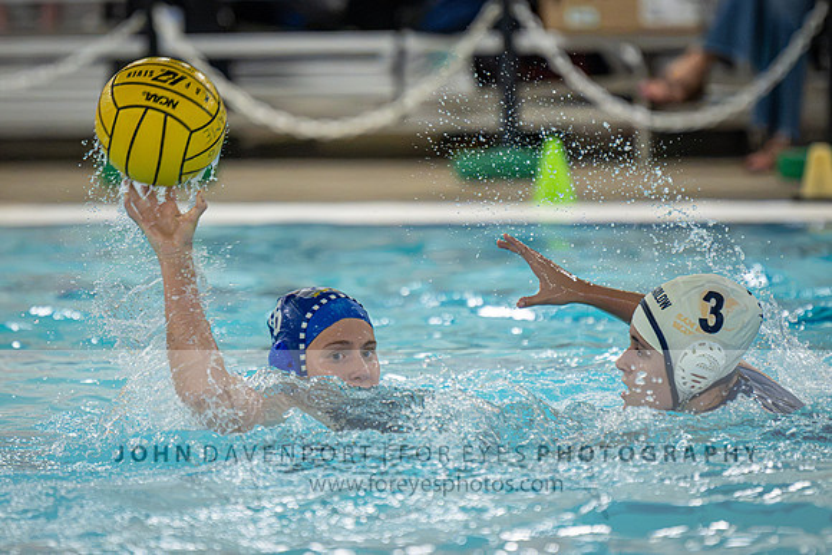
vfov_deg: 3.6
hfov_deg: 5.5
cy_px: 277
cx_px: 444
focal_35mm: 377
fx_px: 8720
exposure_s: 1/1000
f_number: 4
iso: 18000
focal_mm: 280
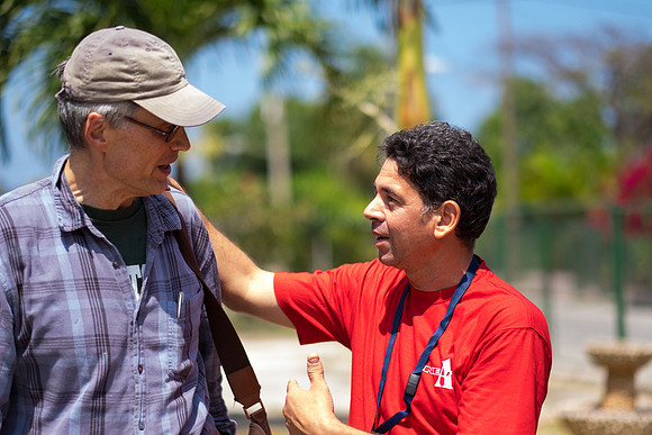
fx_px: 1522
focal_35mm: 84
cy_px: 218
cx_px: 326
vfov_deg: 16.3
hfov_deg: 24.2
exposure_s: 1/4000
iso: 200
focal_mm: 56
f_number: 1.2
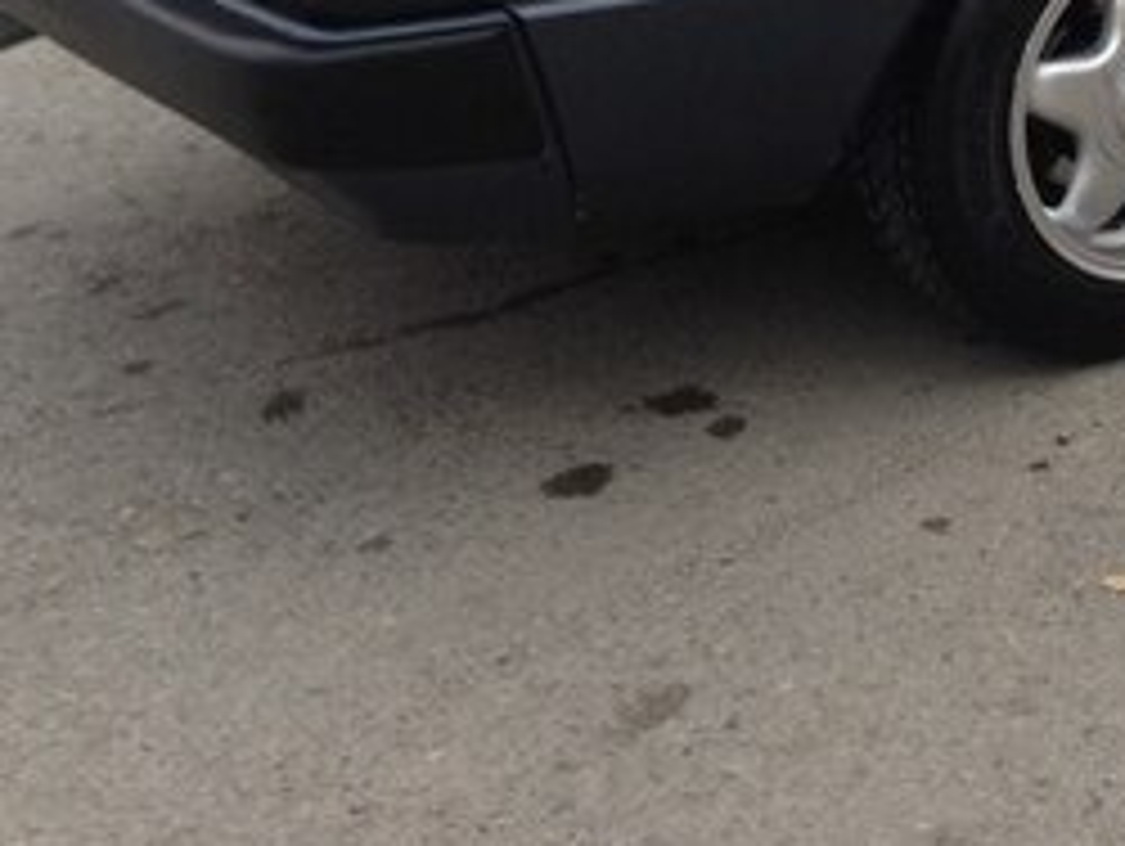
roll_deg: +0.8
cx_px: 1161
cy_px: -218
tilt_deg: -10.6
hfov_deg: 21.6
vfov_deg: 16.2
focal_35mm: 87
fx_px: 2830
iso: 50
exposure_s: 1/24
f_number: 2.4
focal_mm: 4.12
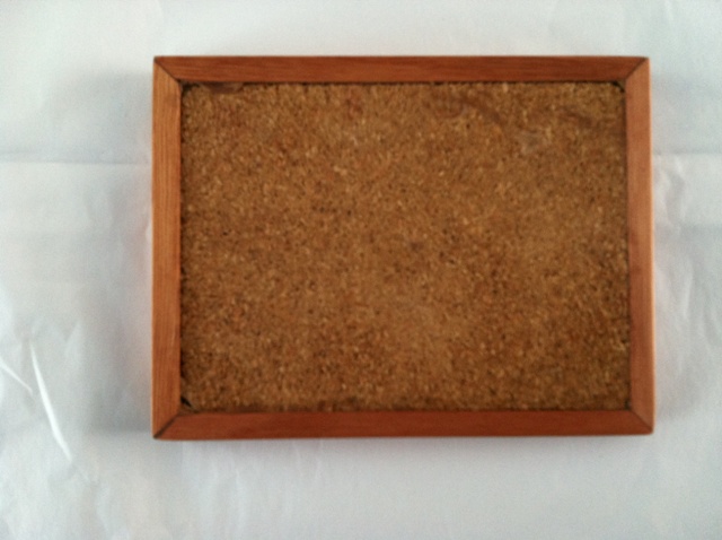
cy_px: 270
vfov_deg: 40.6
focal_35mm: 35
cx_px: 361
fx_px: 729
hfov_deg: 52.7
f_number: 2.8
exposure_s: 1/15
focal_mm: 3.85
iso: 160
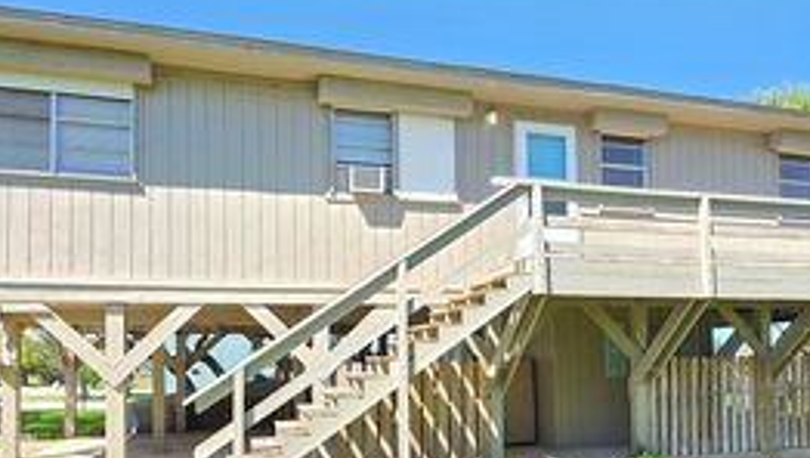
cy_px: 339
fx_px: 580
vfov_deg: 41.8
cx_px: 417
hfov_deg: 69.8
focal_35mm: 27
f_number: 2.2
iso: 25
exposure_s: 1/315
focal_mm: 1.7
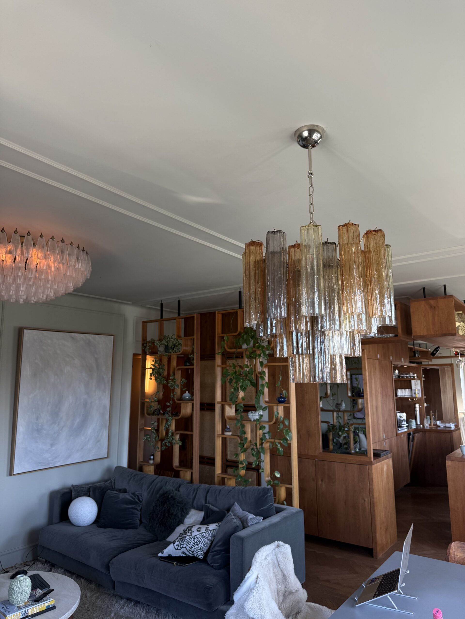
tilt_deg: +10.0
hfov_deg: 56.8
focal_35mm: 24
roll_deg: -0.1
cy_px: 310
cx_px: 232
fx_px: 430
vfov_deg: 71.6
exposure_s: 1/111
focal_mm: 6.76
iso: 80
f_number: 1.78
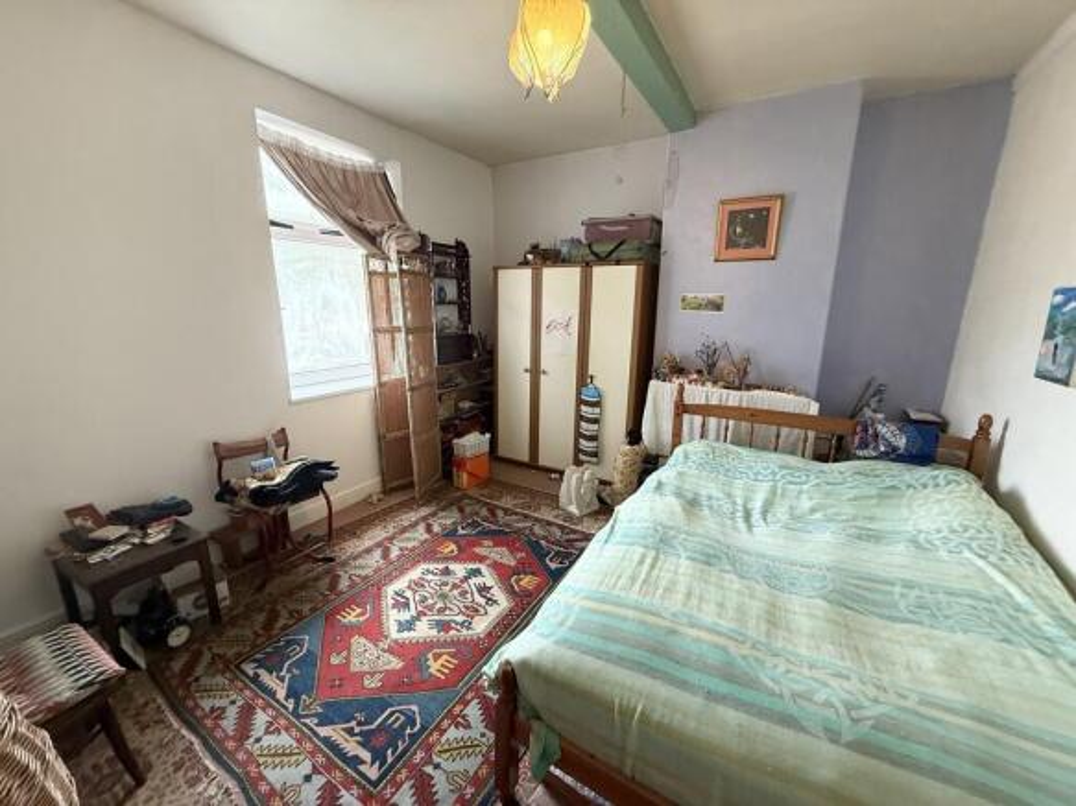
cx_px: 538
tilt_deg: -13.0
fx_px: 435
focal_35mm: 14
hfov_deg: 102.1
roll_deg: +0.0
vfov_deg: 85.7
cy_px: 403
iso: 320
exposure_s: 1/81
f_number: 2.2
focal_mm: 2.22
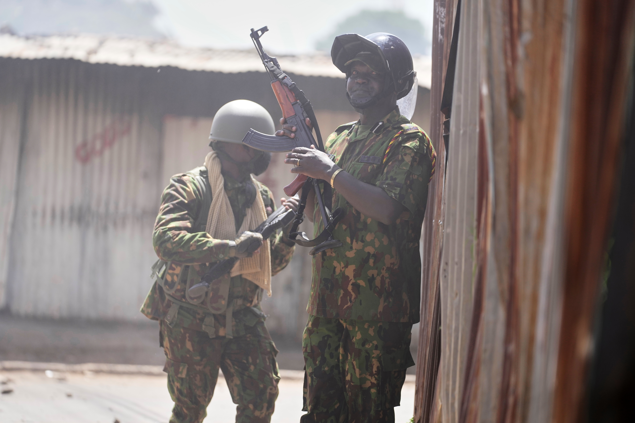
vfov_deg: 7.5
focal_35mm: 182
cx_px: 318
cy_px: 212
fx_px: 3210
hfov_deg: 11.3
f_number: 3.2
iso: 320
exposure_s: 1/2000
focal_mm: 182
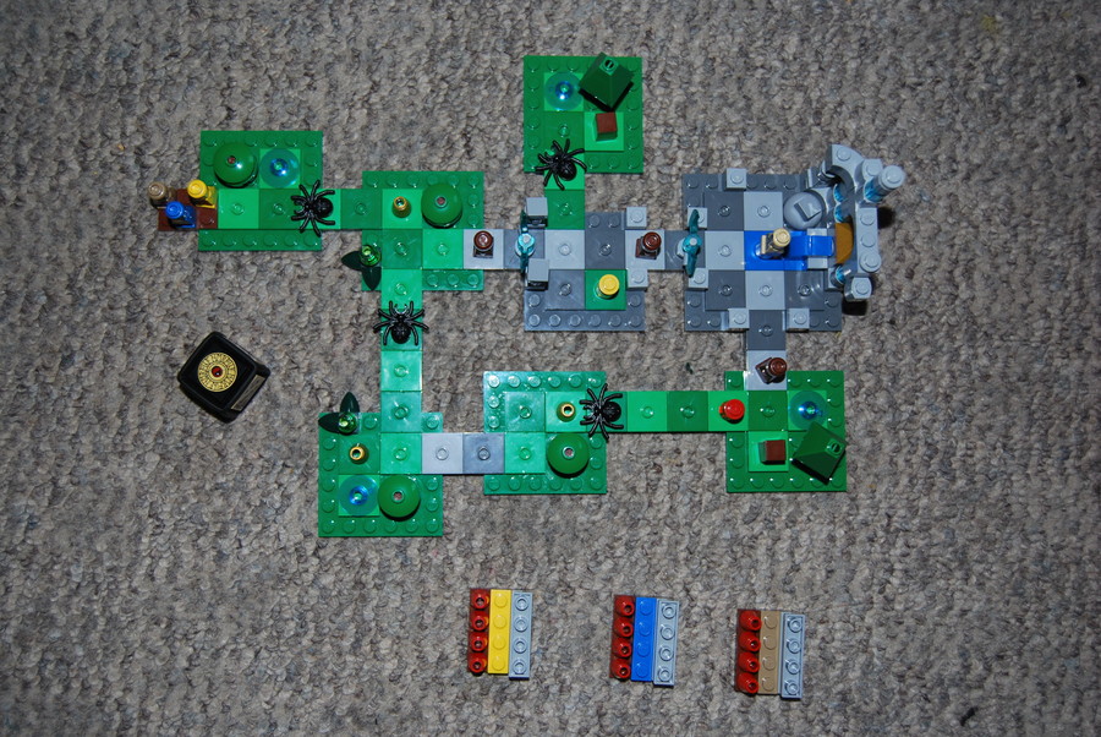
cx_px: 550
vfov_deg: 34.3
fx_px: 1194
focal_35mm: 39
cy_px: 368
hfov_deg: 49.5
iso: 200
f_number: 4
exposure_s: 1/60
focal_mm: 26
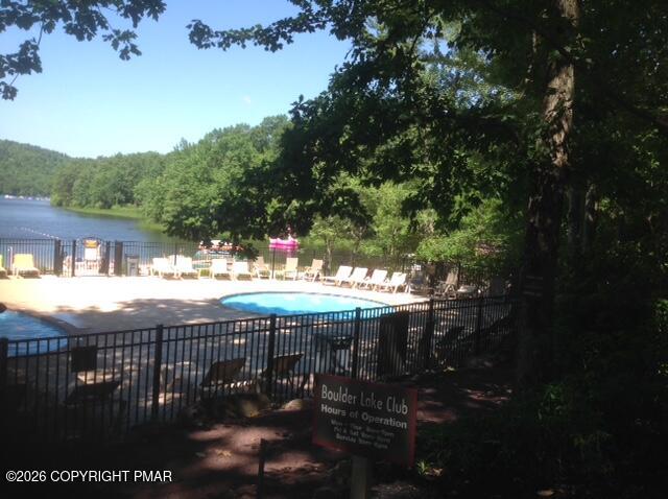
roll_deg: -2.2
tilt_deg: -1.9
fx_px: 674
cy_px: 250
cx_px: 334
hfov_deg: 52.7
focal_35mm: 35
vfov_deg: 40.6
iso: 50
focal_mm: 4.28
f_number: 2.4
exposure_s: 1/617
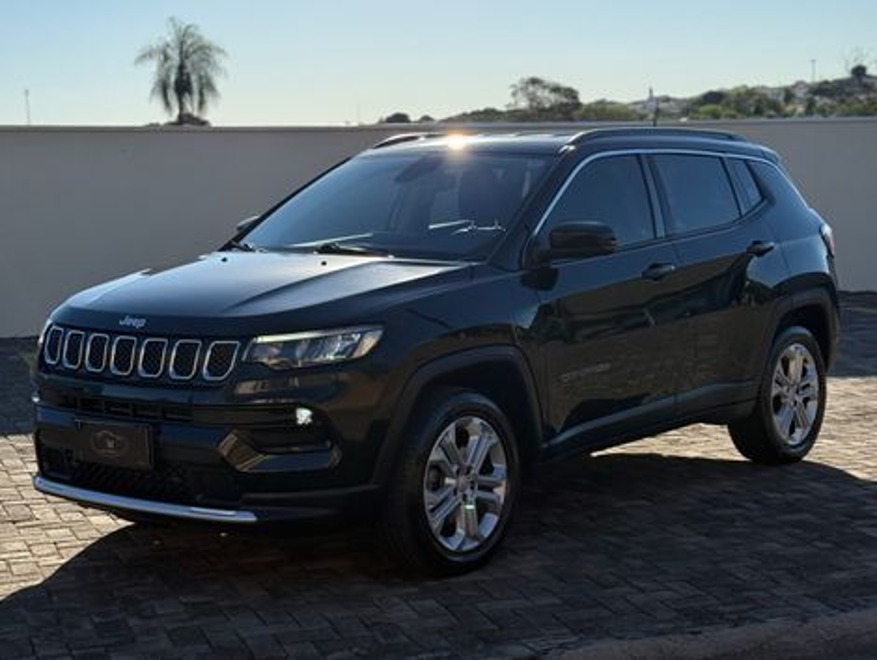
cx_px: 438
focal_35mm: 48
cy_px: 330
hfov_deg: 39.6
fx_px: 1218
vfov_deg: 30.3
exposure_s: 1/6536
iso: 64
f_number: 1.78
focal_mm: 6.76
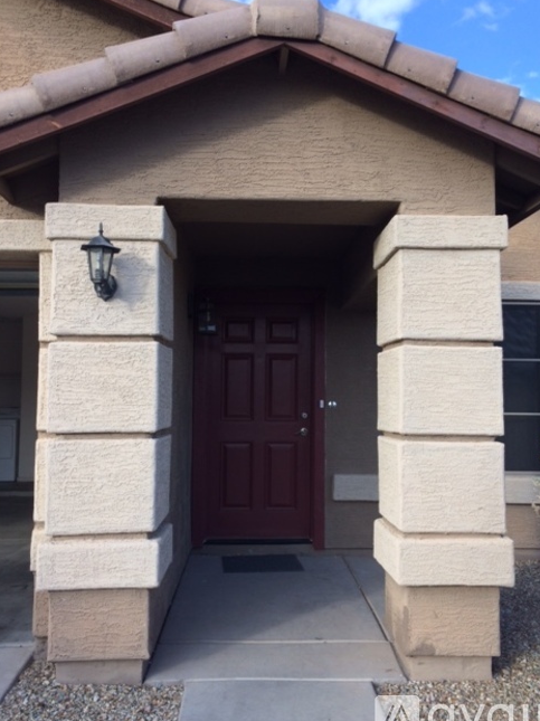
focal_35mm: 30
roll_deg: +0.6
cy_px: 367
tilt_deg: +3.7
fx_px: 625
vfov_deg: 60.0
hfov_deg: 46.8
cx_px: 276
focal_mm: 4.15
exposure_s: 1/622
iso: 32
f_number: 2.2
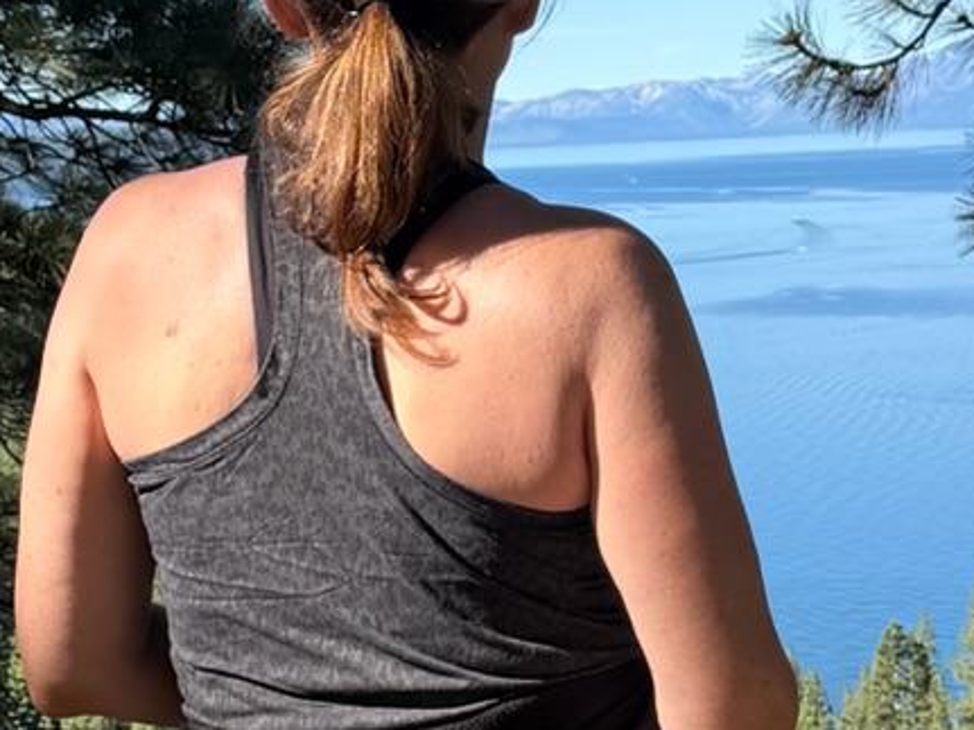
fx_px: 3207
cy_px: 463
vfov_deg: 13.0
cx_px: 773
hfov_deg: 17.1
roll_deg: +2.2
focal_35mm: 114
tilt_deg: -6.9
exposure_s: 1/2000
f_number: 1.78
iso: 80
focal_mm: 6.76
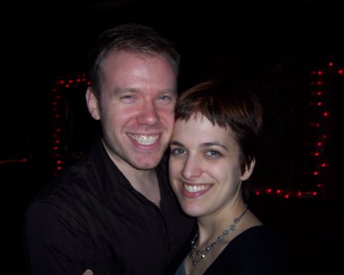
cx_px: 176
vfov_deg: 39.1
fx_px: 387
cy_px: 138
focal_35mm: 38
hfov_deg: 48.0
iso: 80
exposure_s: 1/60
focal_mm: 6.2
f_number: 2.8
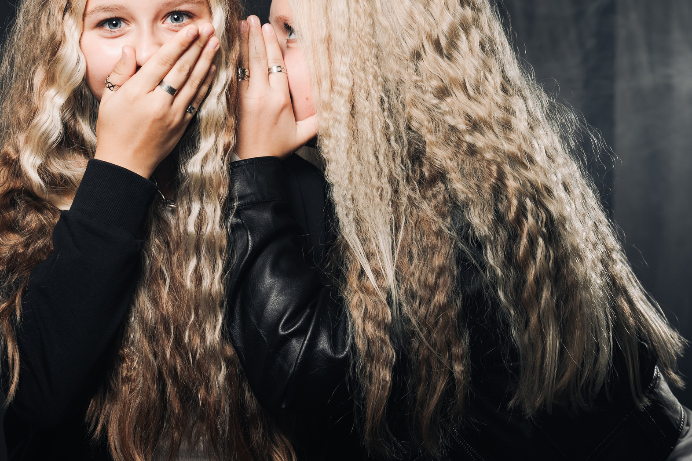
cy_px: 143
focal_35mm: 70
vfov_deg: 19.4
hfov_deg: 28.8
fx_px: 1346
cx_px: 274
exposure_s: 1/160
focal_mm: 43
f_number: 4.5
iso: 400
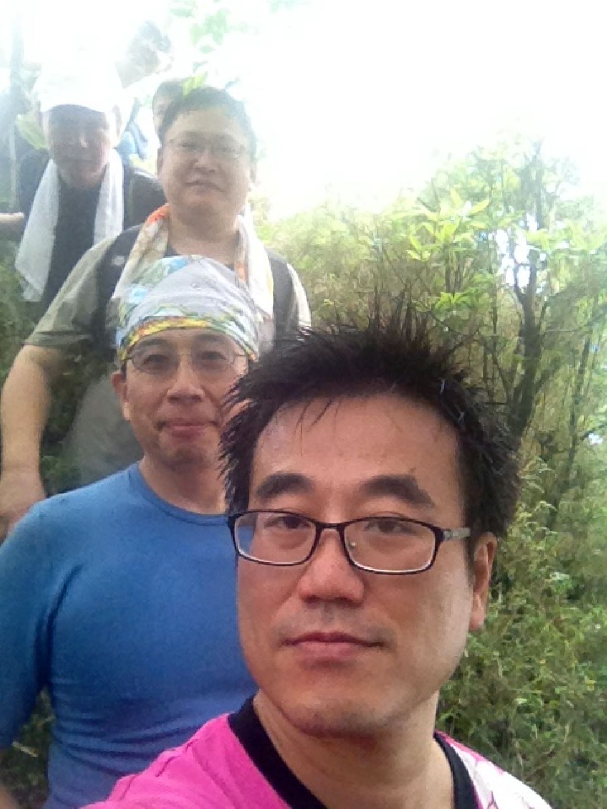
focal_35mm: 35
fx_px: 818
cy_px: 404
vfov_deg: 52.6
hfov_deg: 40.7
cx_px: 304
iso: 160
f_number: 2.4
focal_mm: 1.85
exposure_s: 1/120
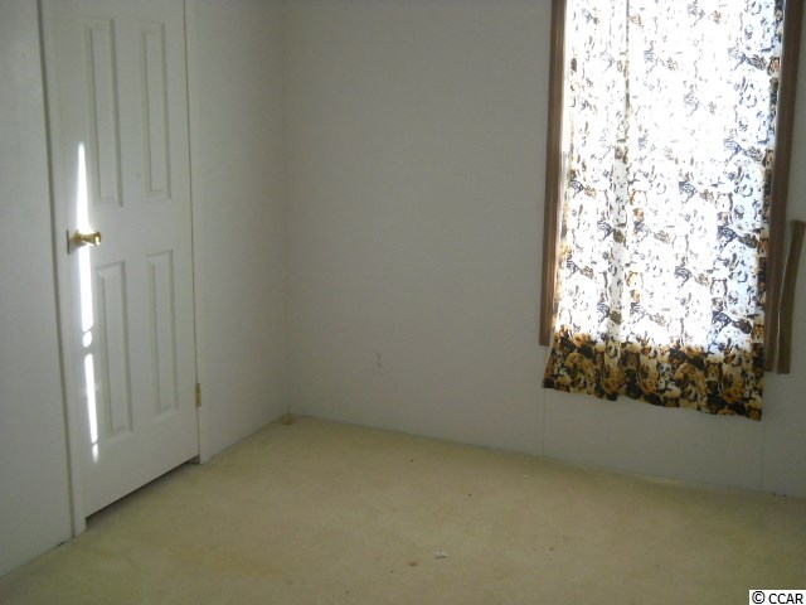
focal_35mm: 41
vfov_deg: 35.1
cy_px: 302
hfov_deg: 45.8
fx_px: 955
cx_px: 403
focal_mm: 6.72
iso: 400
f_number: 3.1
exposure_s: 1/160
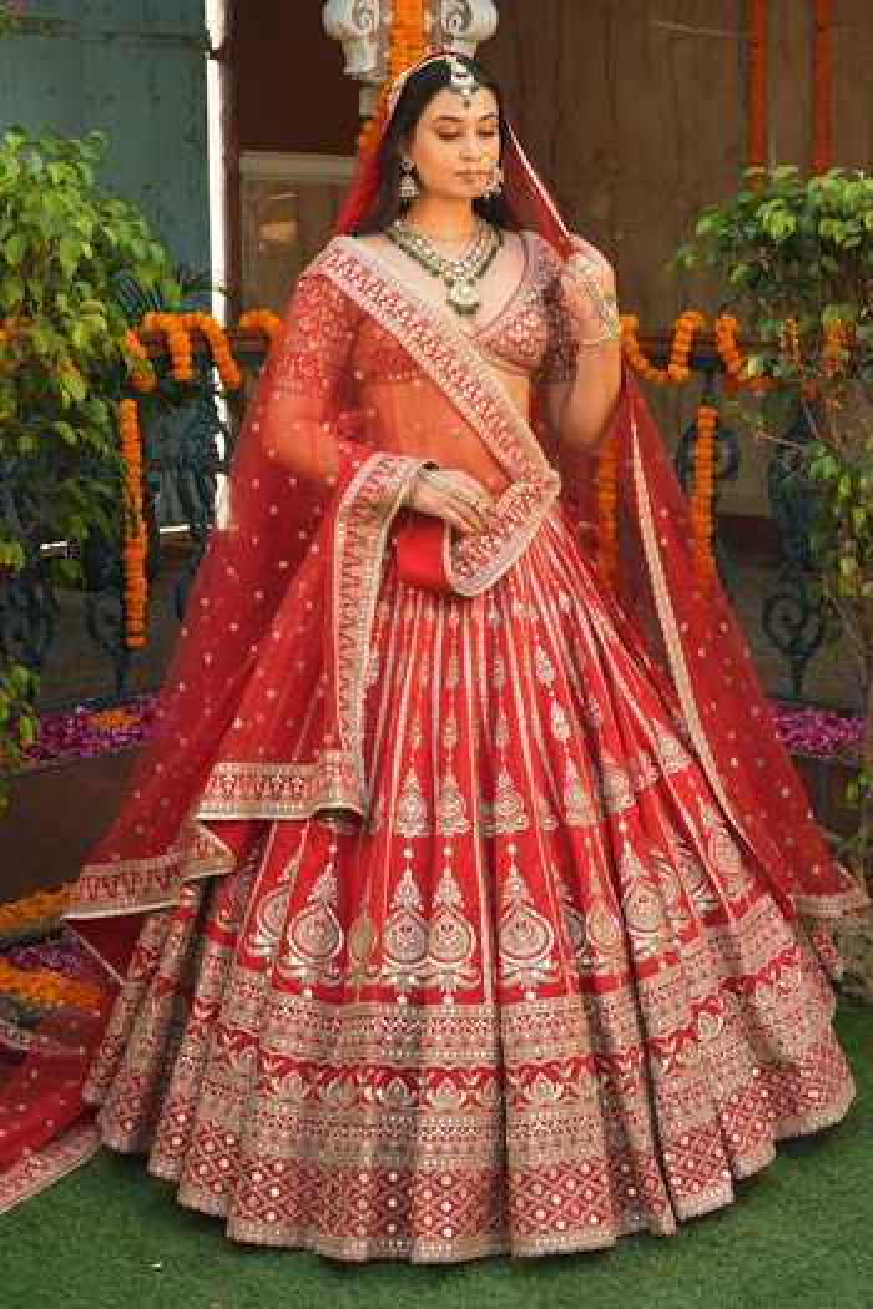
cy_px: 654
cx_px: 436
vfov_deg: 53.1
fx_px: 1309
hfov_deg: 36.9
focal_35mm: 36
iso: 160
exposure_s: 1/100
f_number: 3.5
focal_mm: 24
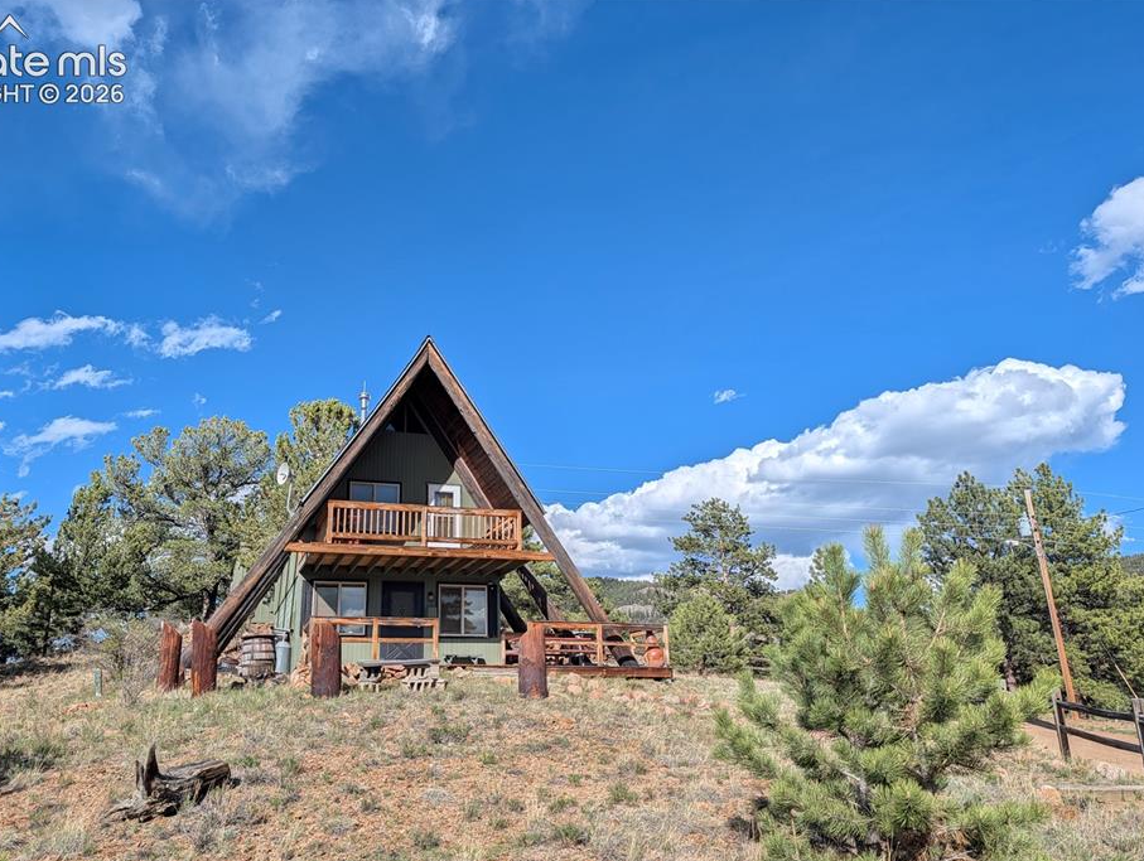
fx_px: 894
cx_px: 525
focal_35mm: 27
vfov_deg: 51.4
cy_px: 477
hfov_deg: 65.1
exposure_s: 1/1408
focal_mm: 6.9
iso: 17
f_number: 1.68
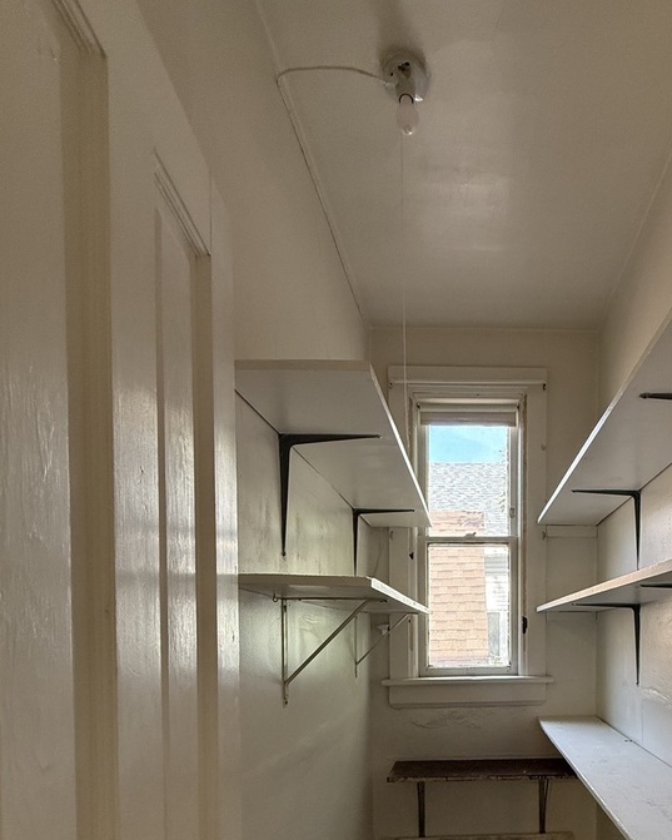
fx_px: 547
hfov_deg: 60.0
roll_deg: -0.7
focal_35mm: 22
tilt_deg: -1.5
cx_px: 498
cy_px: 651
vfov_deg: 69.0
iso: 160
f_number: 2.2
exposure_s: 1/99
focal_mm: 2.22
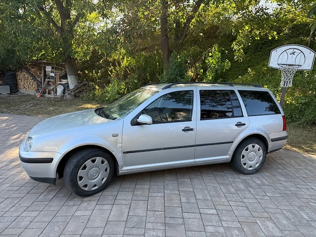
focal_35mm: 24
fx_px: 219
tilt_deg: -9.9
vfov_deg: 56.8
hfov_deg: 71.6
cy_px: 118
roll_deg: -6.0
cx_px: 158
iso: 80
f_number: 1.78
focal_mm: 6.76
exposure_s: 1/341
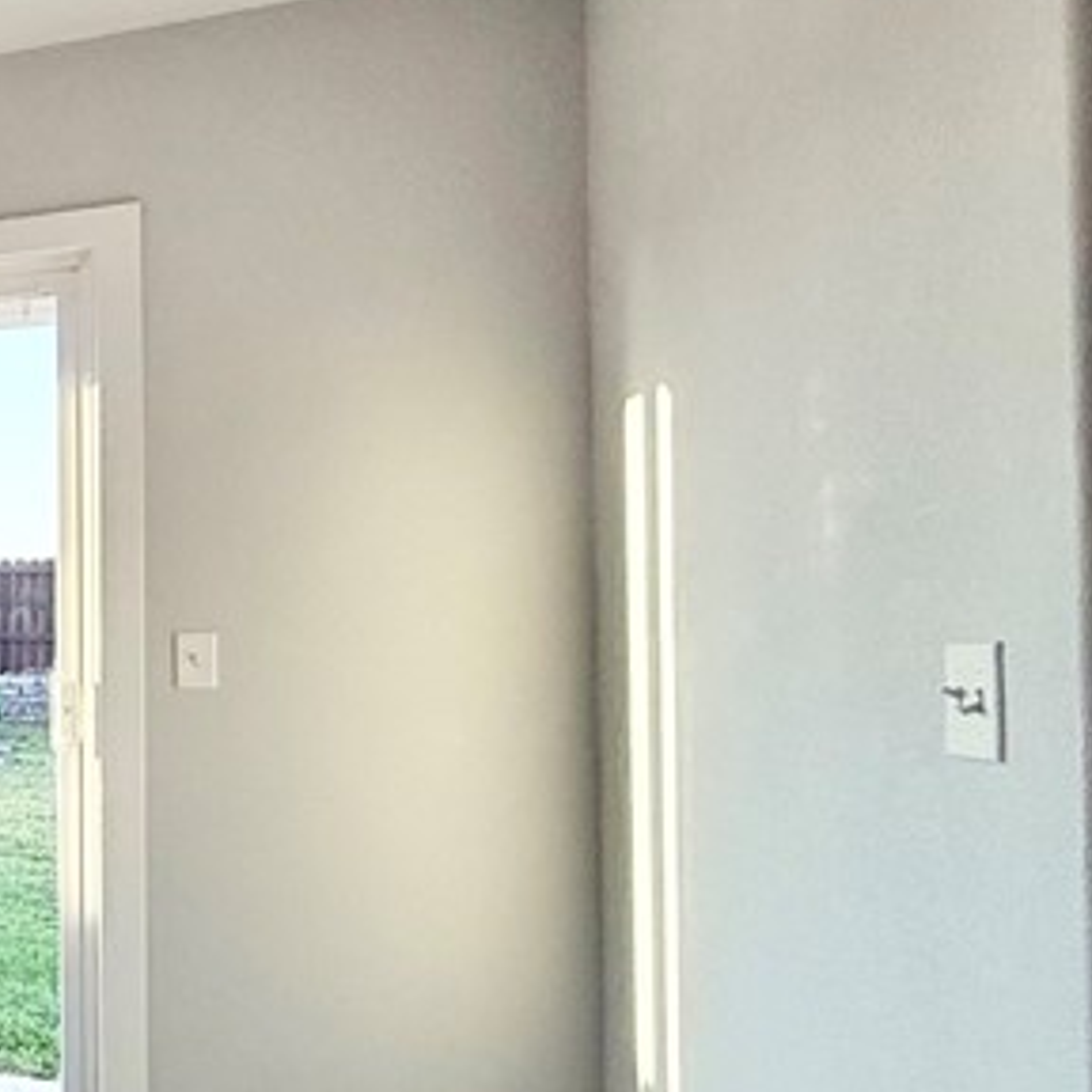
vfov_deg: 38.3
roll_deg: +0.4
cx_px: -819
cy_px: 610
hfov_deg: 23.0
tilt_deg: -0.1
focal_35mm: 44
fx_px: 1570
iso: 64
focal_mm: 2.22
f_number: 2.2
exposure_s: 1/120
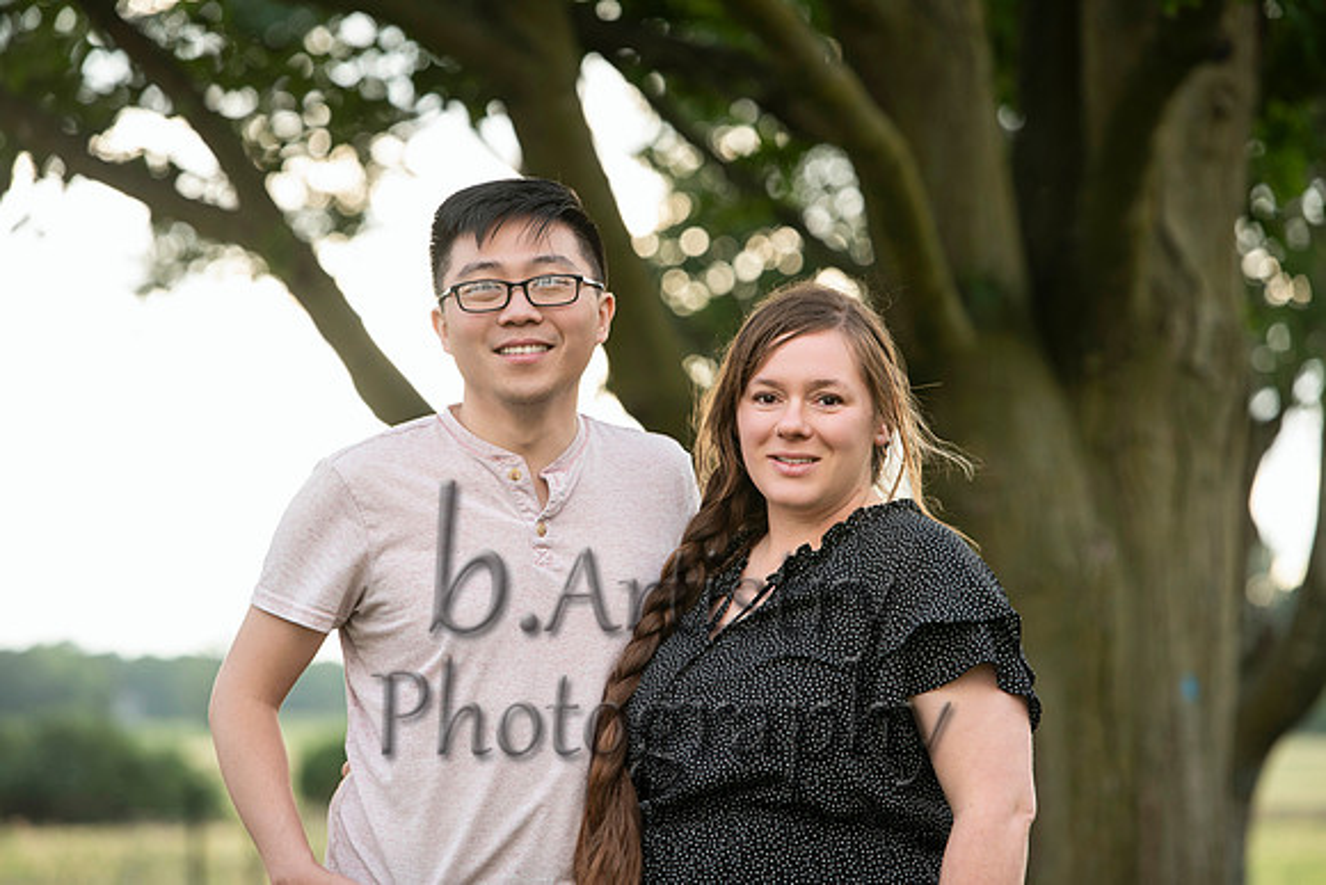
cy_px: 442
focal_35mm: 200
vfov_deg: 6.9
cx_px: 663
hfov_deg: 10.3
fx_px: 7368
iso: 320
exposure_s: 1/125
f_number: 5
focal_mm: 200
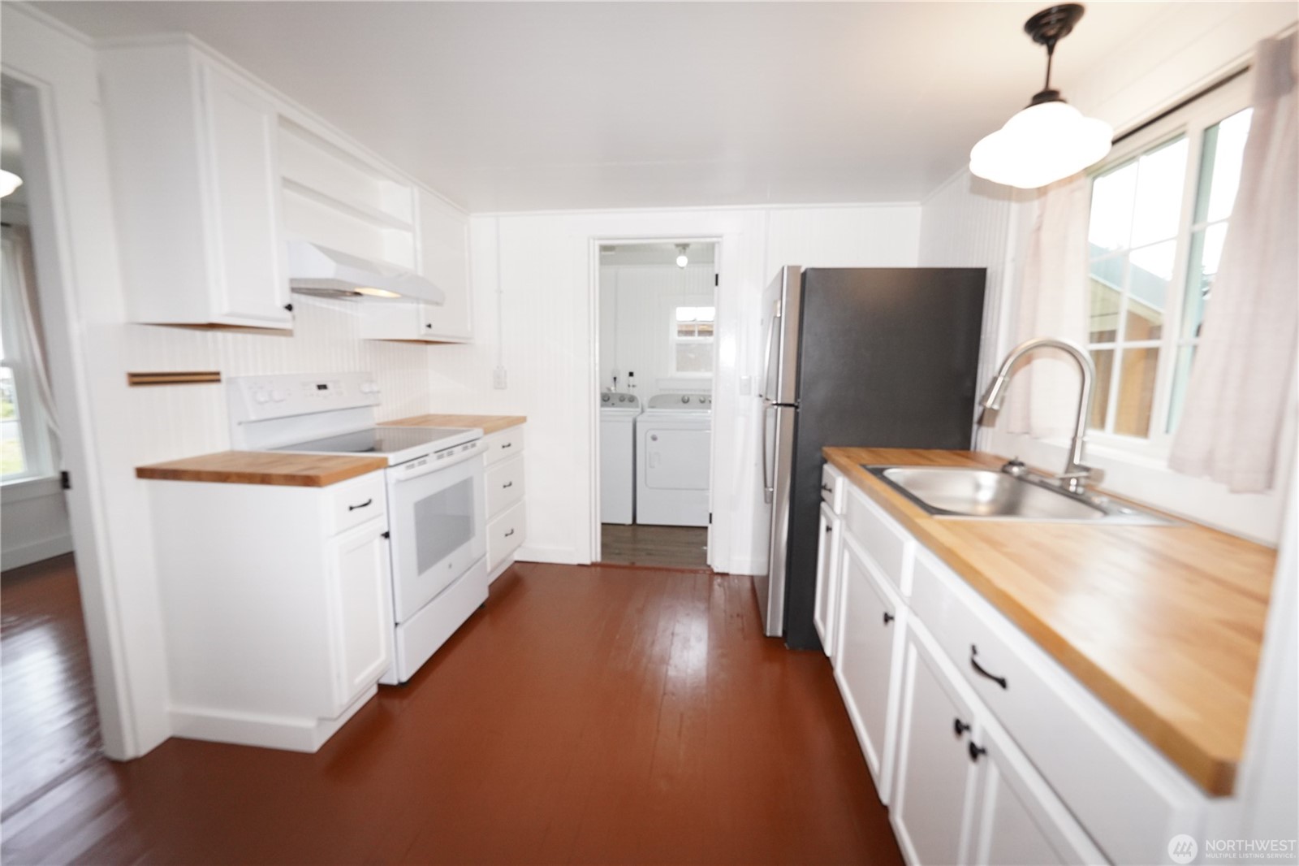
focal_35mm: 14
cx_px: 650
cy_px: 433
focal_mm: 14
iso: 3200
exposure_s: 1/1250
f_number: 4
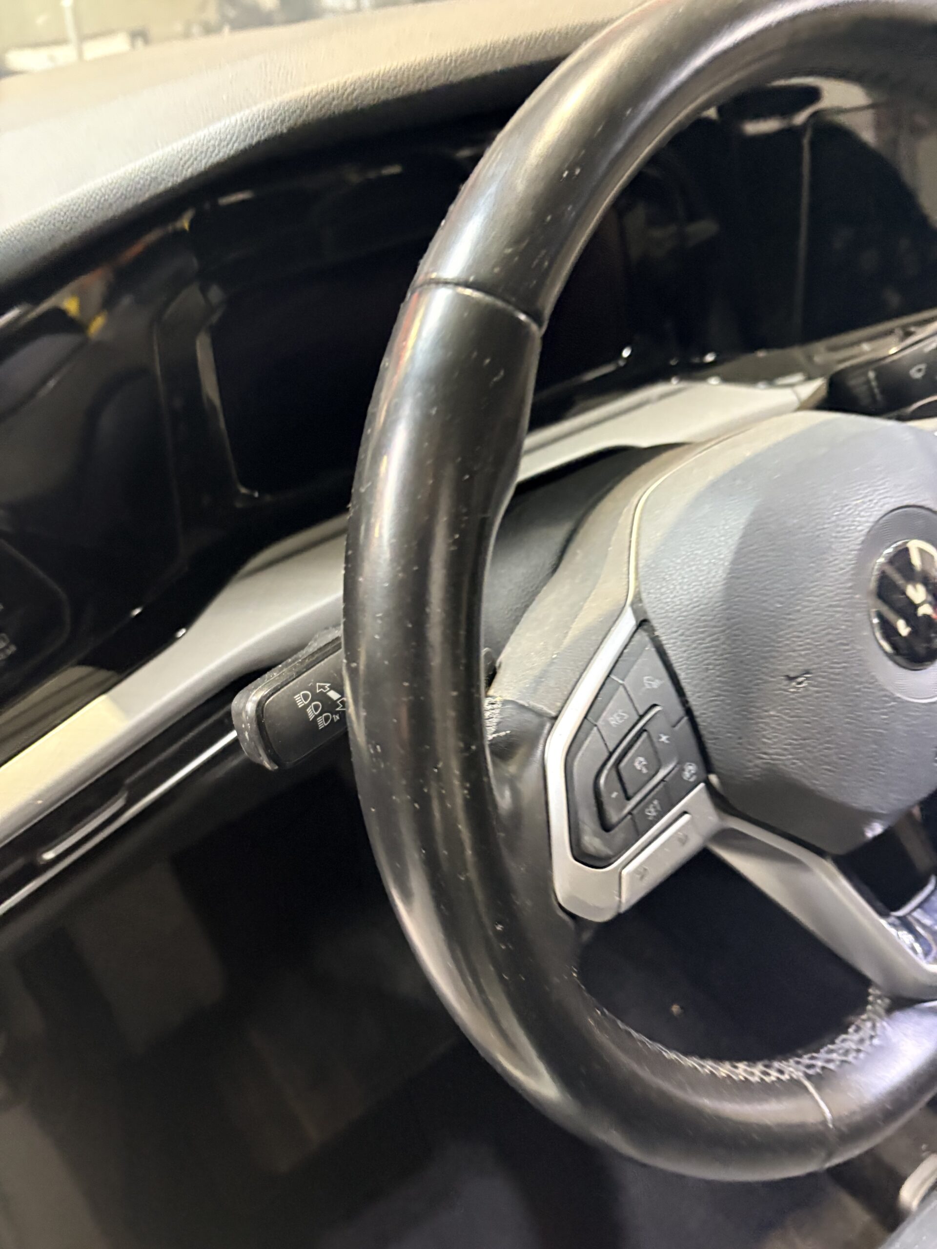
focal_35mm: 26
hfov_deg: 53.1
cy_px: 624
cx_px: 468
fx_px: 938
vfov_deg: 67.3
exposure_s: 1/33
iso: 640
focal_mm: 5.96
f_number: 1.6
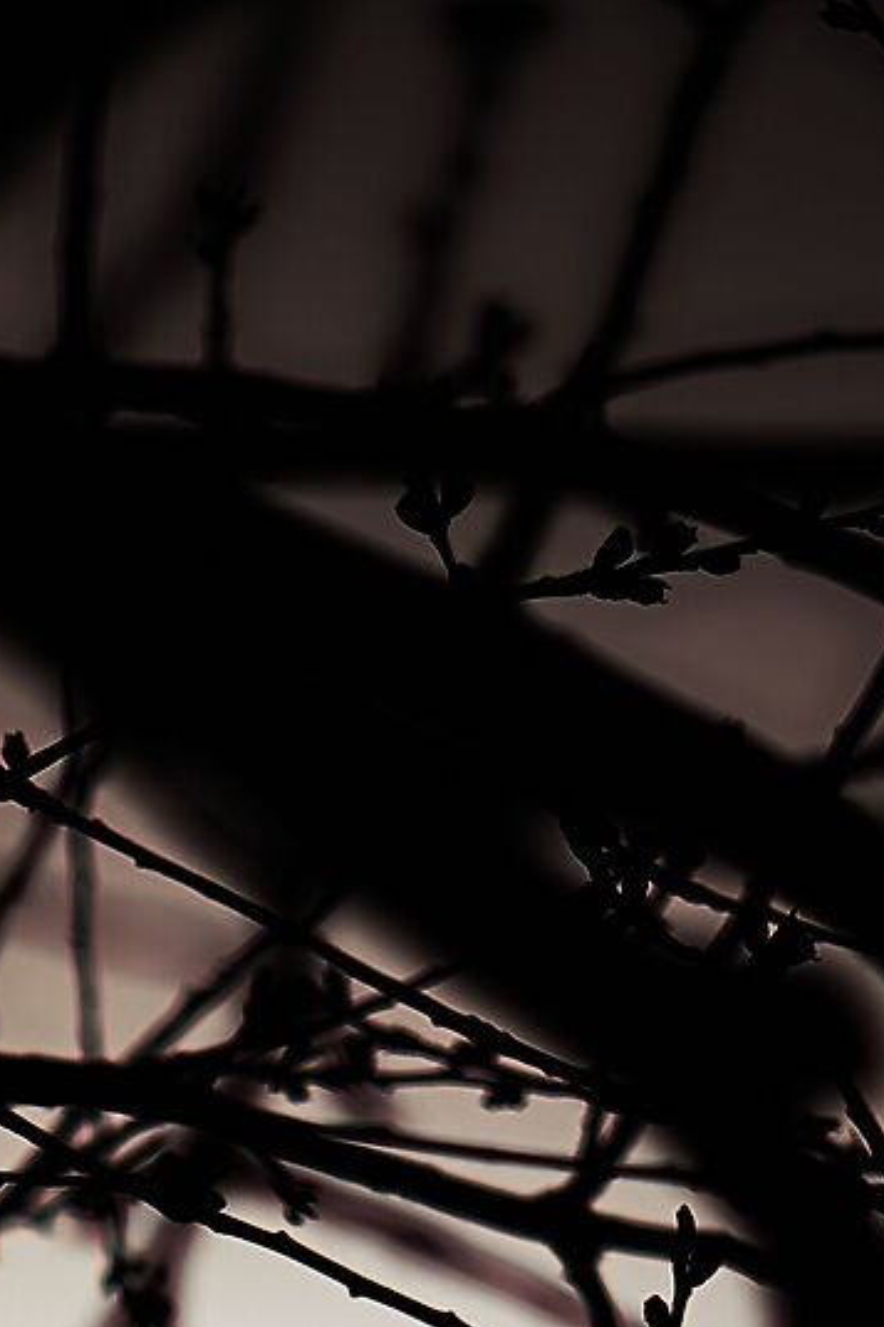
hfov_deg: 6.1
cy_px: 2768
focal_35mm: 224
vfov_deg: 8.6
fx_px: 8255
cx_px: -352
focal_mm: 33
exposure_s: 1/32000
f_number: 1.4
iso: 200
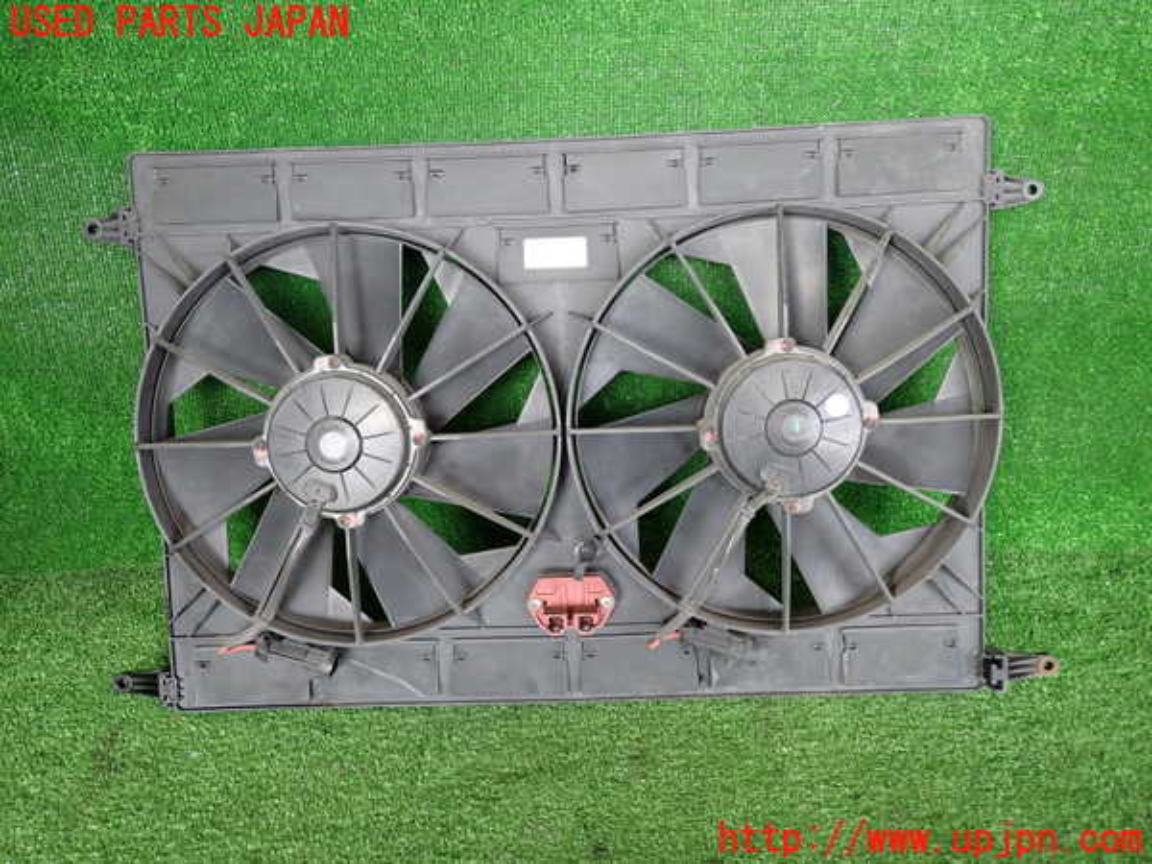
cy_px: 432
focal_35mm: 25
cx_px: 576
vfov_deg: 54.9
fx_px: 832
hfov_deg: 69.4
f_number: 2
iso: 200
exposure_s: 1/100
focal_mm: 4.5
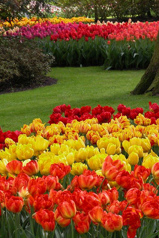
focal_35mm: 190
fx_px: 1259
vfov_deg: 10.8
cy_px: 118
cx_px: 59
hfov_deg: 7.2
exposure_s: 1/309
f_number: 5.4
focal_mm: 34.7
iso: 200
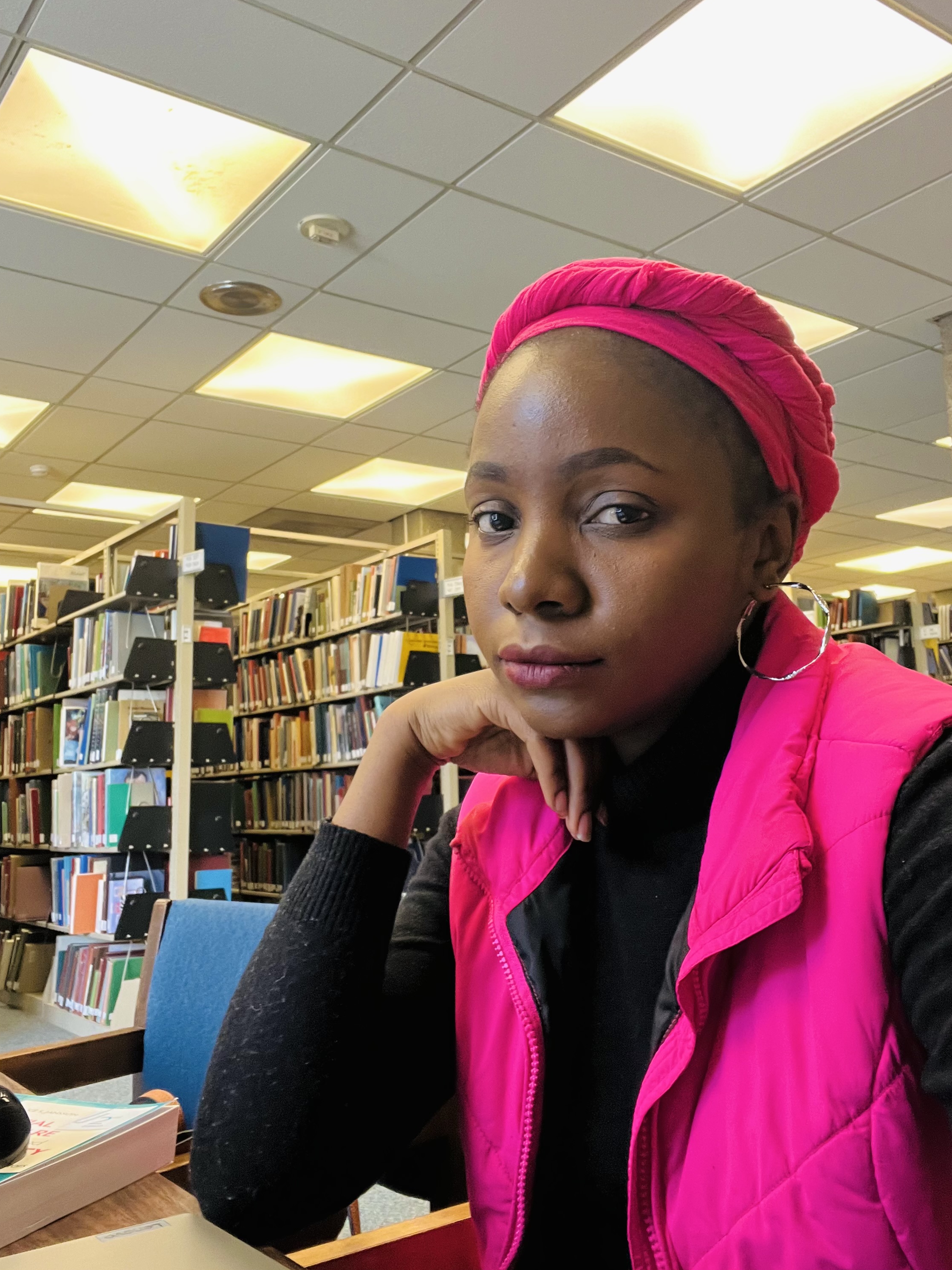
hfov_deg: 45.4
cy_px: 619
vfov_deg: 58.3
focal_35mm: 31
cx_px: 466
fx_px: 1137
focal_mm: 2.71
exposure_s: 1/30
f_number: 2.2
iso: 320
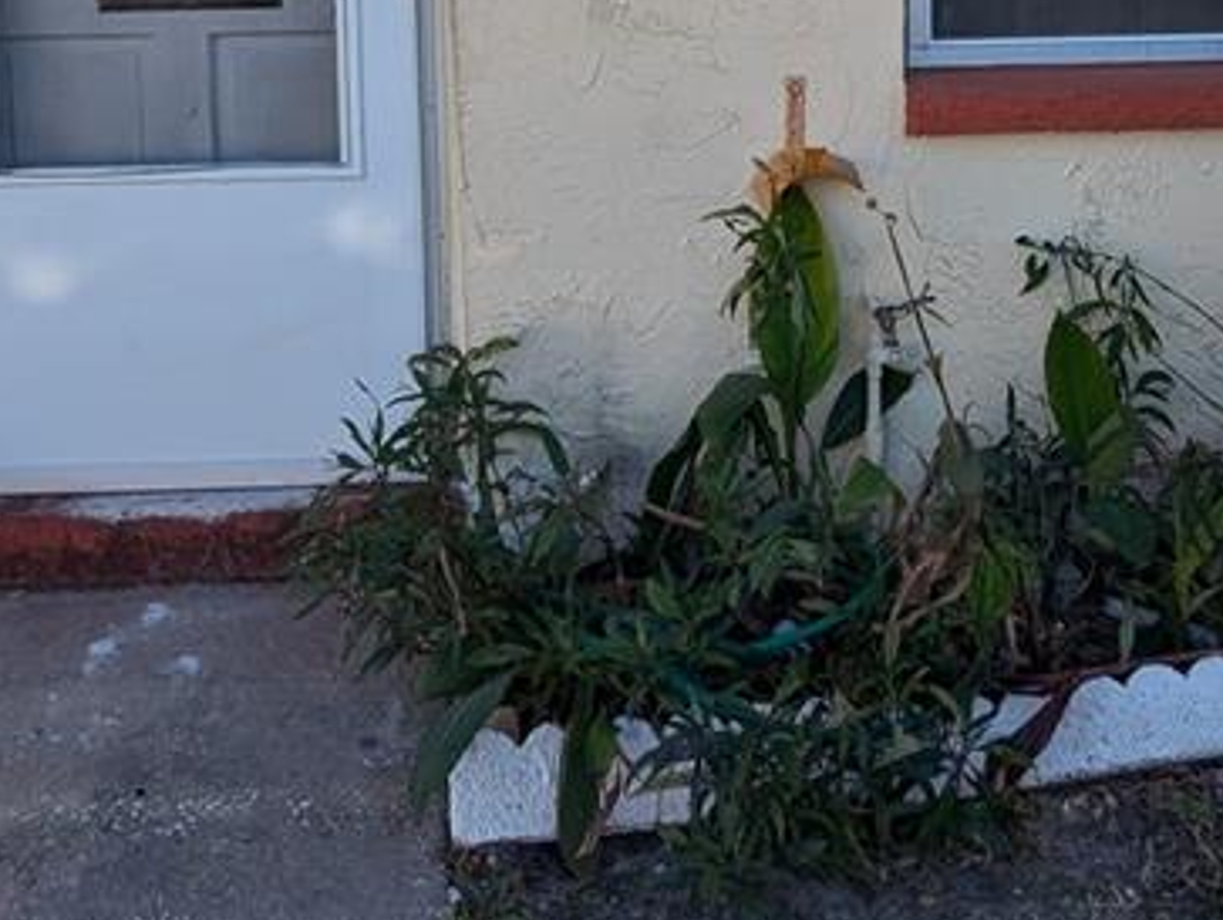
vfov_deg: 30.3
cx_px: 681
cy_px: 27
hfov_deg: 42.0
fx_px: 1591
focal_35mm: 45
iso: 36
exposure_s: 1/1721
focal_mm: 2.35
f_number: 2.2
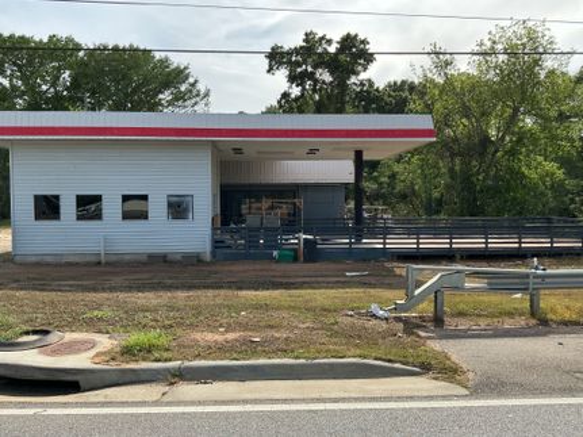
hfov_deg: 61.7
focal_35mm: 29
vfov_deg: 48.2
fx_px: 488
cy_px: 218
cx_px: 292
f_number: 1.8
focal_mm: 3
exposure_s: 1/1279
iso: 25
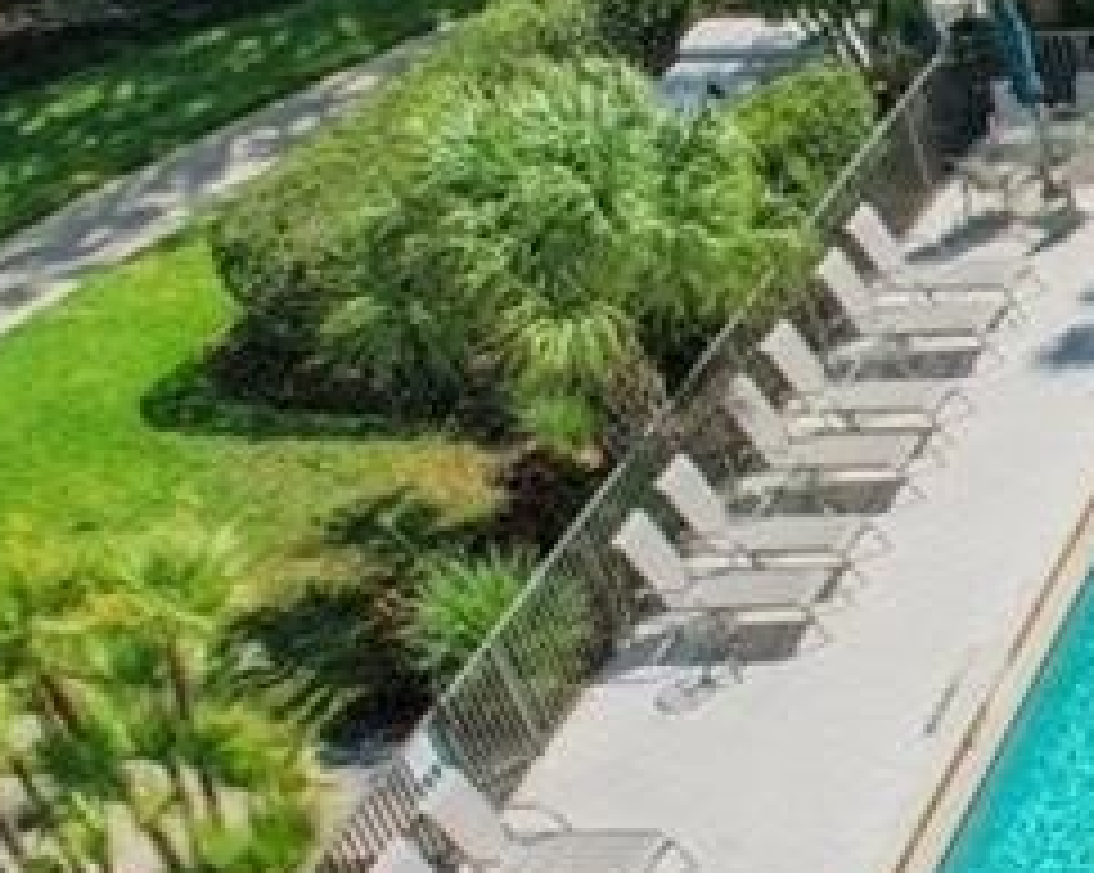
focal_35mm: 87
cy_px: 526
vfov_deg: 17.6
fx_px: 2815
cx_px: 2193
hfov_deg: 16.6
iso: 100
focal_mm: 8.38
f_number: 2.8
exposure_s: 1/4000
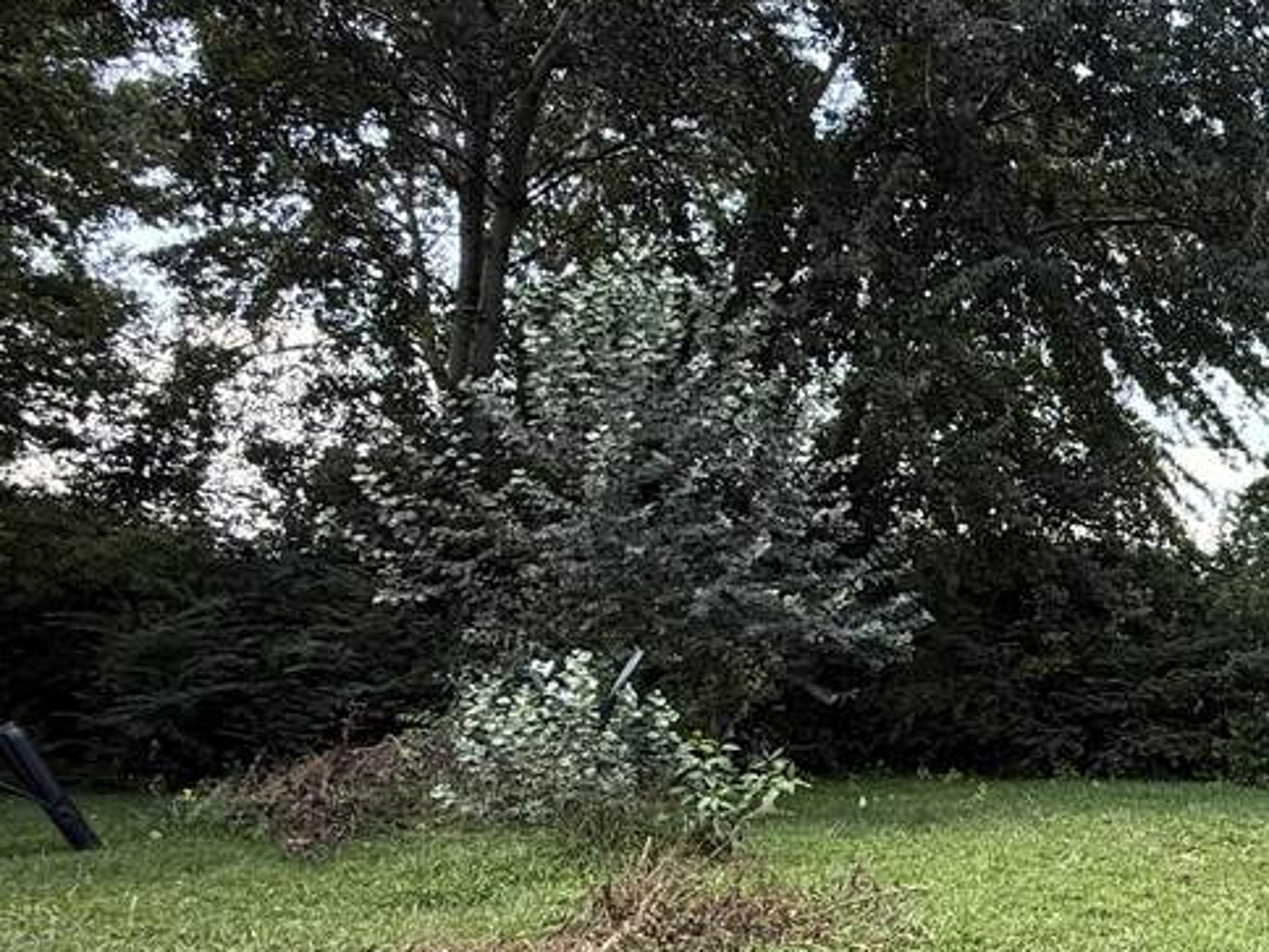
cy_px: 758
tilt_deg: -3.2
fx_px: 1356
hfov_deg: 42.2
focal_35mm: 37
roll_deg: -0.3
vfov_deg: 37.3
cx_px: 1314
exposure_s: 1/298
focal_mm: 2.22
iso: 64
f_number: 2.2
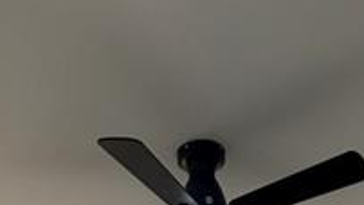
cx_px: 214
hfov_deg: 35.9
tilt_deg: -16.2
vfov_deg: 11.4
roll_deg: +2.6
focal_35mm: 58
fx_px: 560
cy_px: 620
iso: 80
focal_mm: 2.22
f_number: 2.2
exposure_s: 1/121
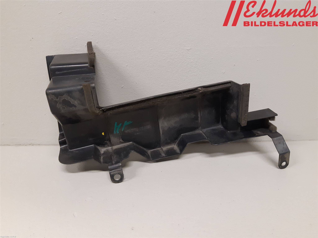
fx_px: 239
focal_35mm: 26
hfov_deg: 67.3
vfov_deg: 53.1
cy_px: 119
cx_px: 159
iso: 250
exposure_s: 1/50
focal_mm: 3.93
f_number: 1.7
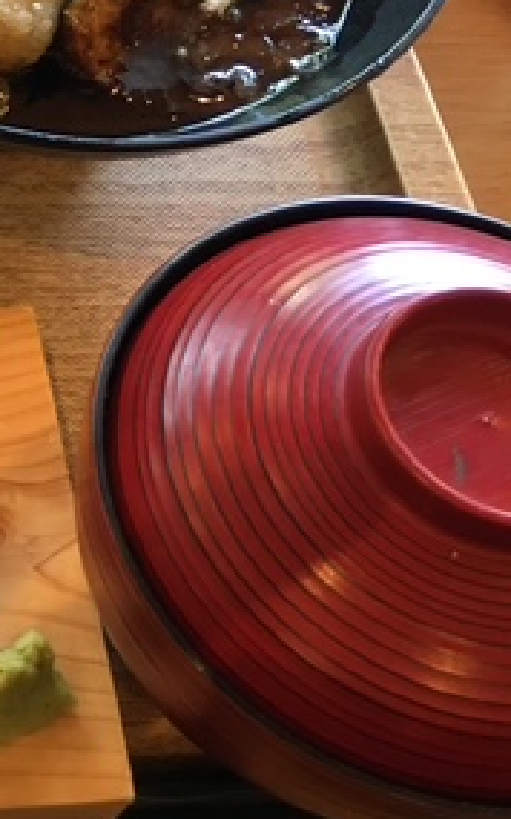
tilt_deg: -58.9
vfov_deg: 29.6
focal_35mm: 69
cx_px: -367
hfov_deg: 16.3
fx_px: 1538
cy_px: 282
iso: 125
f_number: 2.2
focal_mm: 4.15
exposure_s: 1/30
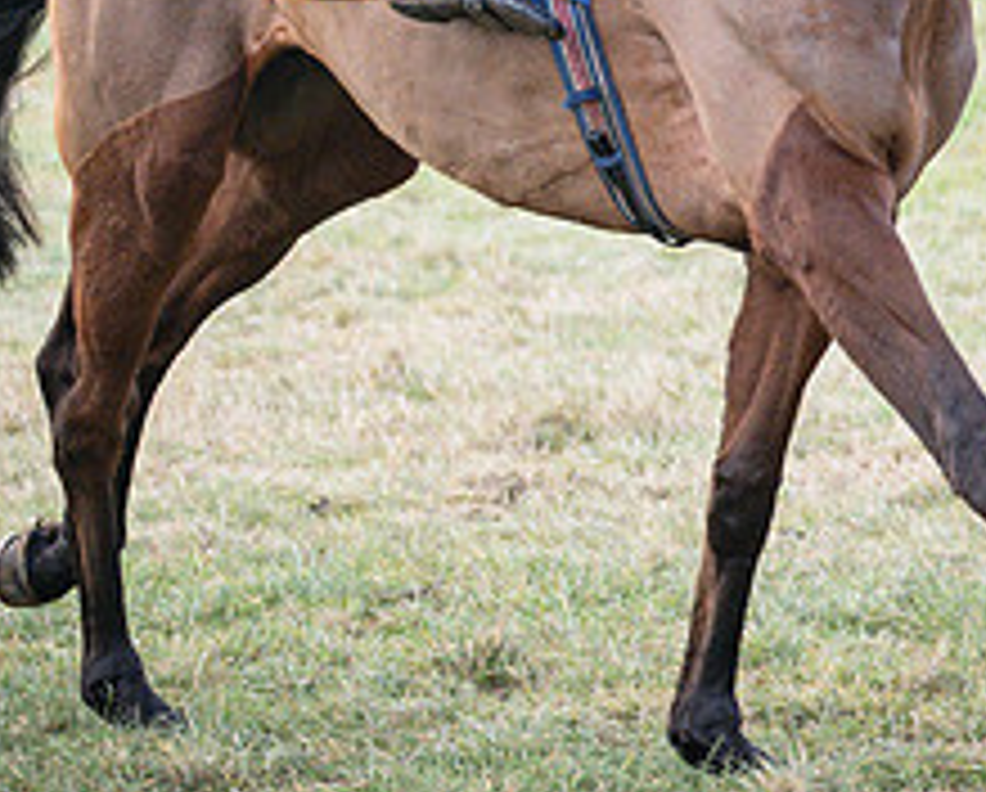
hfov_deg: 5.1
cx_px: 1151
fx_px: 11050
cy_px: -210
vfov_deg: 4.1
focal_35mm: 378
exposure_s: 1/1600
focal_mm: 70
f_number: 2.8
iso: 400
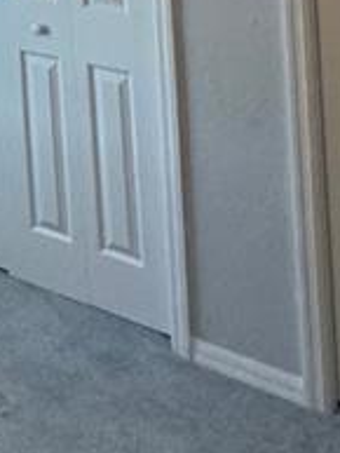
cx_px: -349
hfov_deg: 14.1
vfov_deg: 19.0
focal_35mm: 87
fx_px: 1138
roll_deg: +3.8
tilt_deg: -1.7
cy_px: -277
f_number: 2.2
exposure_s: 1/120
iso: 250
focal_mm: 2.22
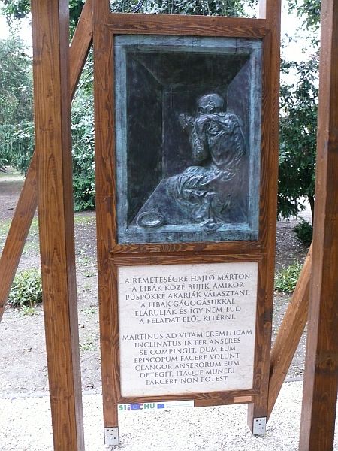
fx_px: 456
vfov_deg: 52.6
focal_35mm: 35
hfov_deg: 40.7
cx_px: 169
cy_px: 226
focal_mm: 7.4
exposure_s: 1/30
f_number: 2.8
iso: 400
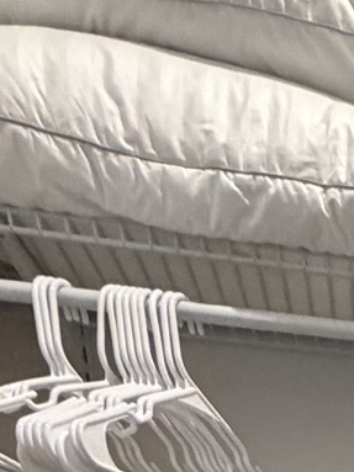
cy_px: 980
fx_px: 1064
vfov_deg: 17.1
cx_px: 812
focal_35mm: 78
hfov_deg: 14.1
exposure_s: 1/60
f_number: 2.2
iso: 400
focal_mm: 2.22
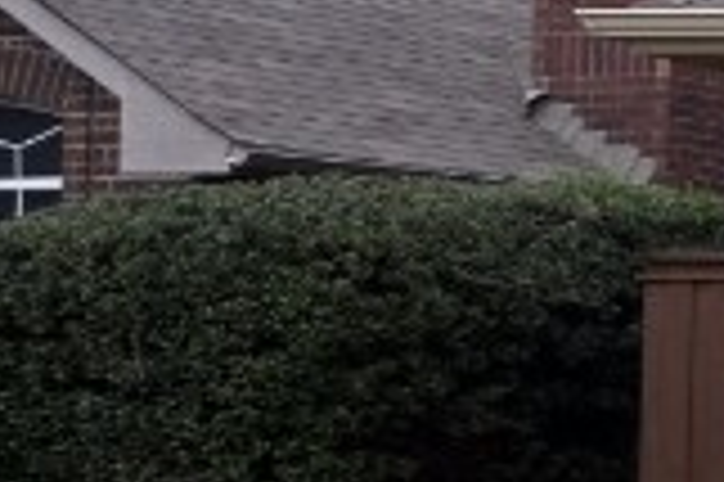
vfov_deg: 8.0
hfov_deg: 8.5
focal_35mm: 172
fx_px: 3456
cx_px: 2561
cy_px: 383
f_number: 5.6
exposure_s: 1/350
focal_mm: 16
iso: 160
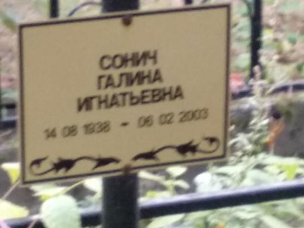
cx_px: 140
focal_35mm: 46
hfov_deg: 41.2
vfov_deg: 31.5
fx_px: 404
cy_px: 105
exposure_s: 1/24
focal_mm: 3.81
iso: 640
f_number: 2.2
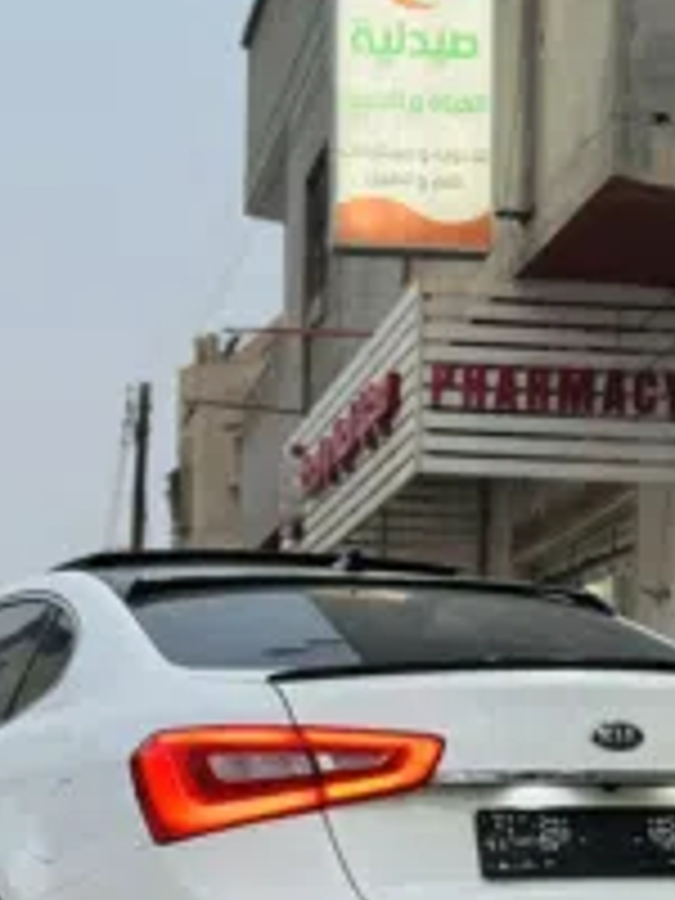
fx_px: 2496
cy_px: 868
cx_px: 288
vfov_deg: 19.9
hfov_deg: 15.4
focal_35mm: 96
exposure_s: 1/100
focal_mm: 6.86
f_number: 1.78
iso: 125
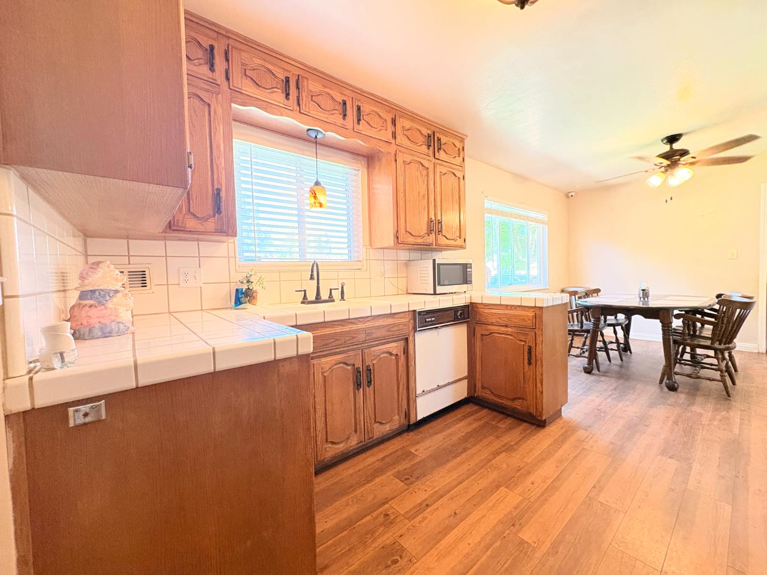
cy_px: 288
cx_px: 384
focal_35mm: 14
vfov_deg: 85.7
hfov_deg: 102.1
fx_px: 310
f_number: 2.2
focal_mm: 2.22
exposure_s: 1/60
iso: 400
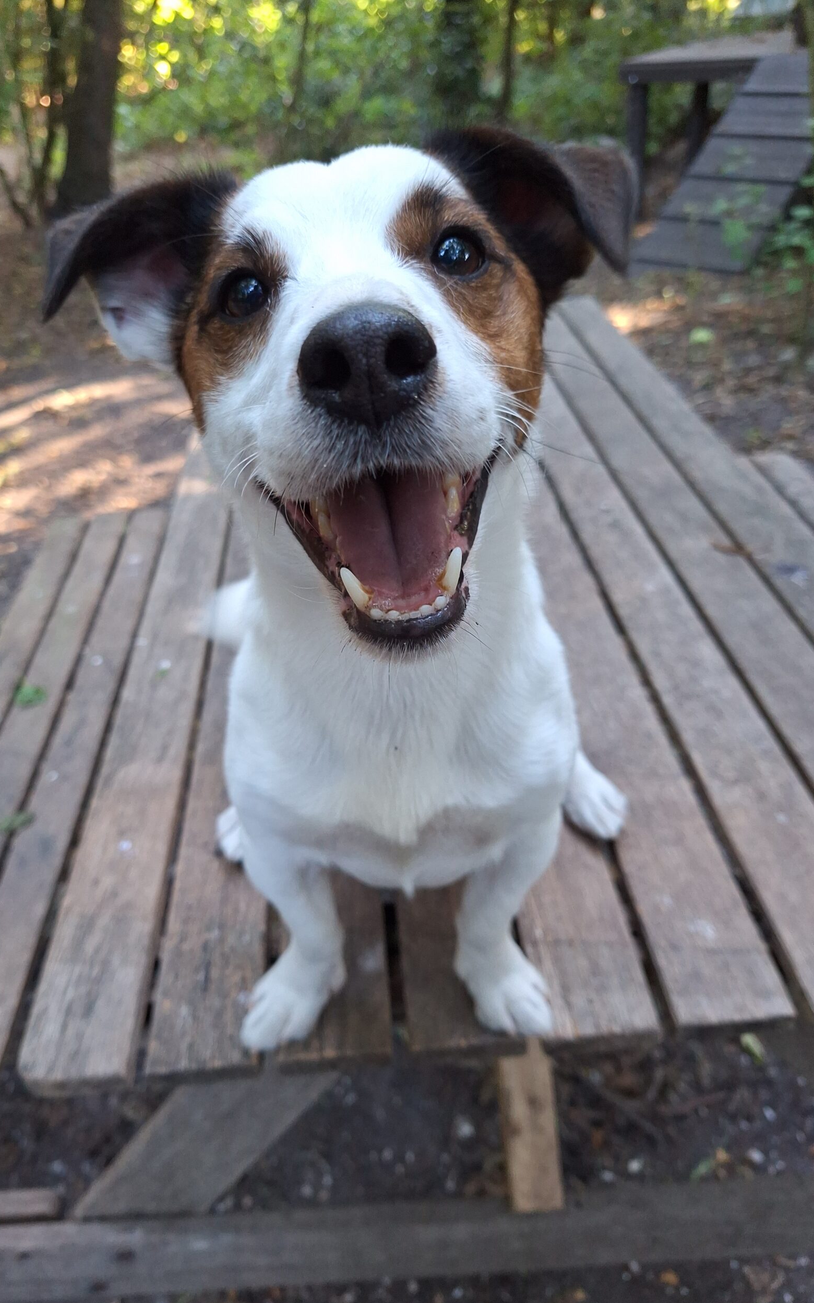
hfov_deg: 49.2
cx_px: 364
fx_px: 888
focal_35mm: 25
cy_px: 659
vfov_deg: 72.6
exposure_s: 1/50
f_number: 1.8
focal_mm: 5.54
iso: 200
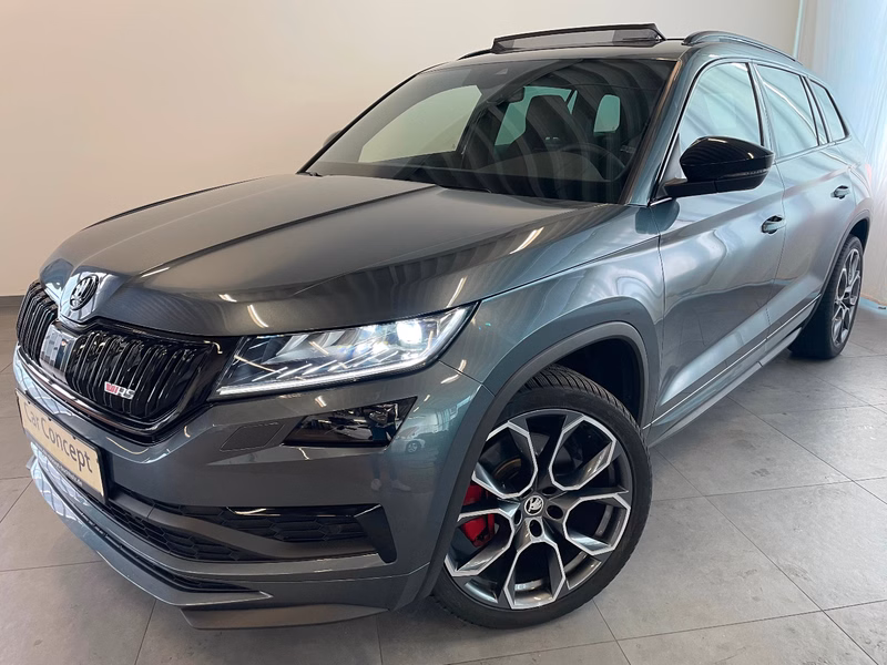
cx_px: 444
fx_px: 666
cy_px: 332
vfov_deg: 53.1
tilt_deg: -18.1
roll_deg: +0.1
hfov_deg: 67.3
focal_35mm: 26
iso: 64
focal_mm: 4.2
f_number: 1.6
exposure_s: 1/50
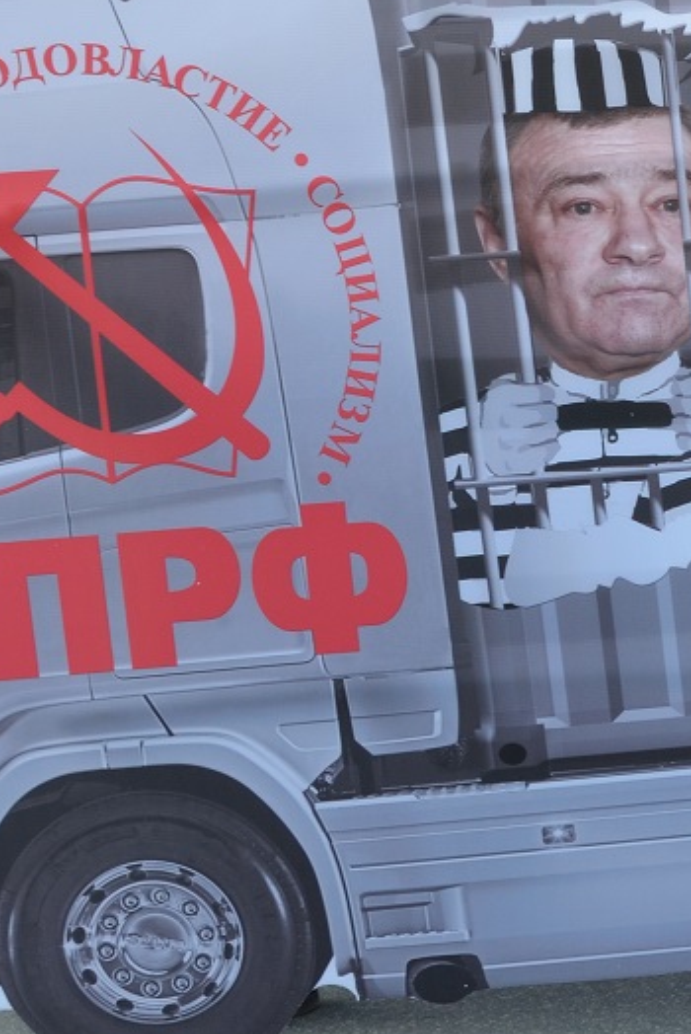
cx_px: 1081
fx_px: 2185
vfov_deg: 26.5
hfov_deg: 16.2
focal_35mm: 76
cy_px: 357
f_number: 5.6
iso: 220
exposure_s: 1/125
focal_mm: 18
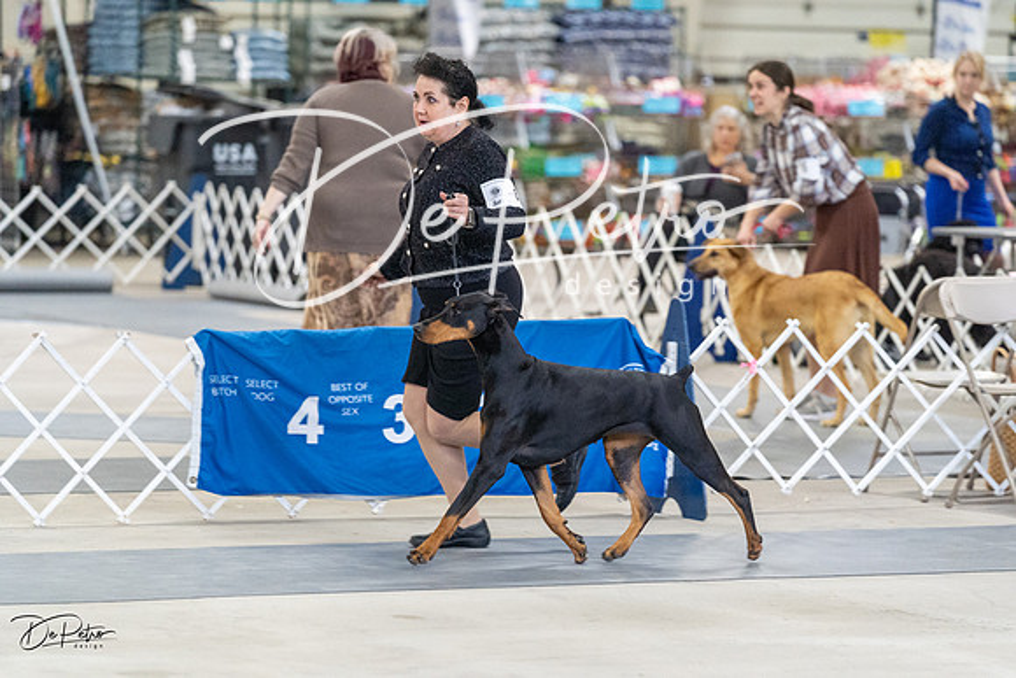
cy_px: 339
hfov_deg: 11.7
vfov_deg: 7.8
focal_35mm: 176
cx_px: 508
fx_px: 4968
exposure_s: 1/320
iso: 6400
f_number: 3.5
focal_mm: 176
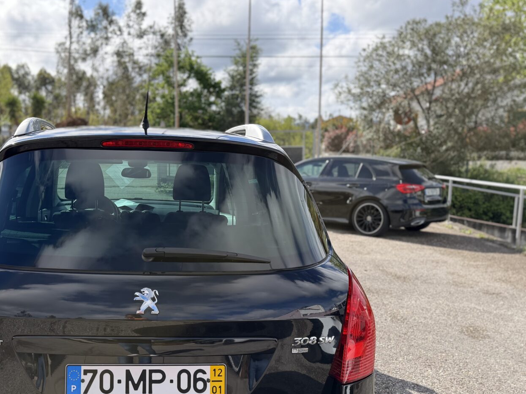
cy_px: 242
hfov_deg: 48.8
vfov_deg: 38.5
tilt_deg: -11.2
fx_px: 562
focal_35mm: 37
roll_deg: +1.3
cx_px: 155
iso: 100
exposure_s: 1/1618
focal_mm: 6.76
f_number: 1.78
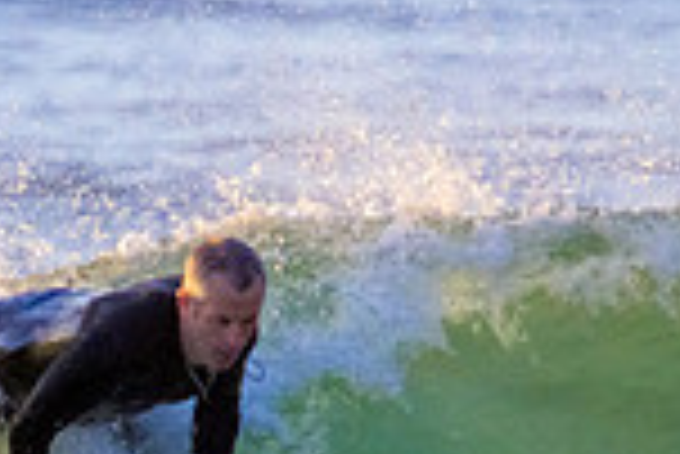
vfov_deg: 0.4
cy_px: 600
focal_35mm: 3072
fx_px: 58081
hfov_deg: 0.7
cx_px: -18
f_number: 11
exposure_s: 1/1250
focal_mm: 800
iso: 4500
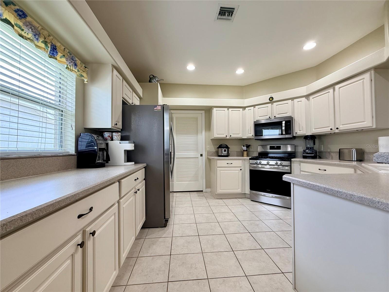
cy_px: 146
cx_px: 194
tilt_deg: +1.2
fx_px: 157
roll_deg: +0.3
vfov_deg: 85.7
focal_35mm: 14
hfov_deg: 102.1
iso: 125
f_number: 2.2
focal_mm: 2.22
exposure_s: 1/120
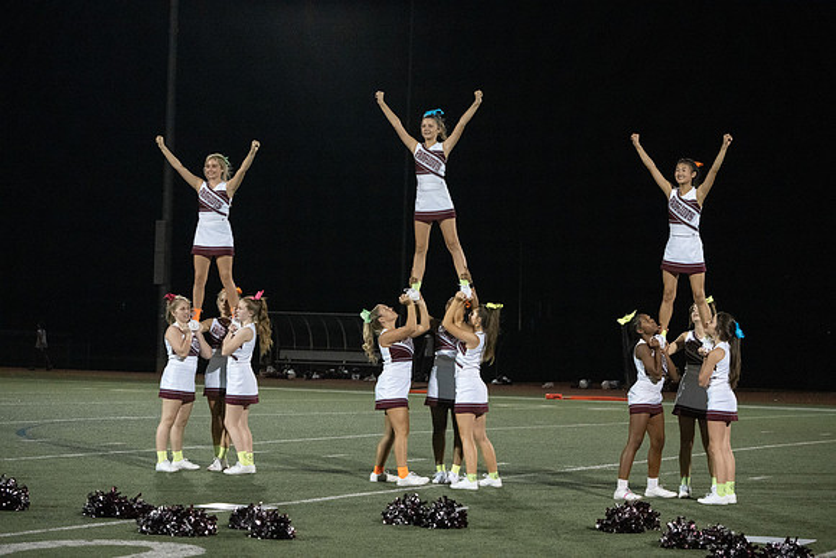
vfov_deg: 13.7
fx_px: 2323
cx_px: 418
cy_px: 279
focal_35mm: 100
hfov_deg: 20.4
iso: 16000
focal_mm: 100
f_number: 5.6
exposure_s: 1/1000
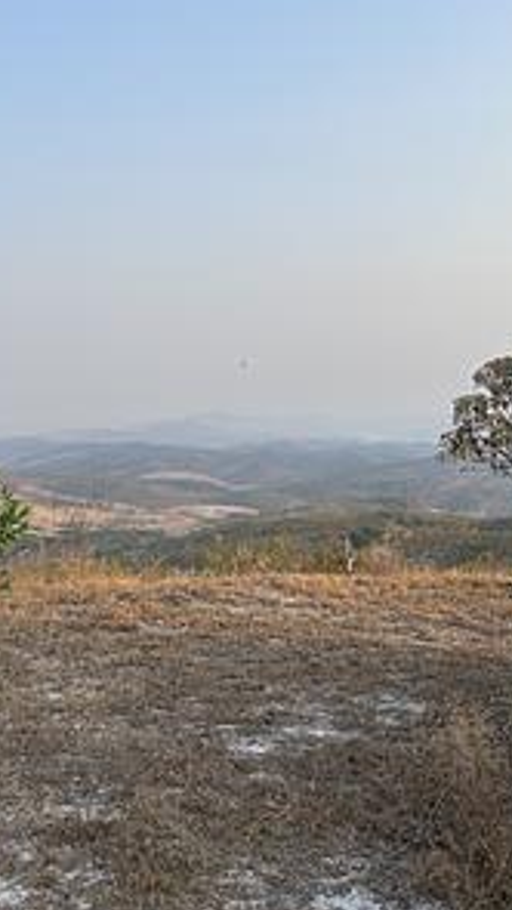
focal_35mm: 41
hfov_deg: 29.0
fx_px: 989
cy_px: 429
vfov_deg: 49.4
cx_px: 227
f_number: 1.5
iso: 50
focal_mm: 5.7
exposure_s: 1/1412
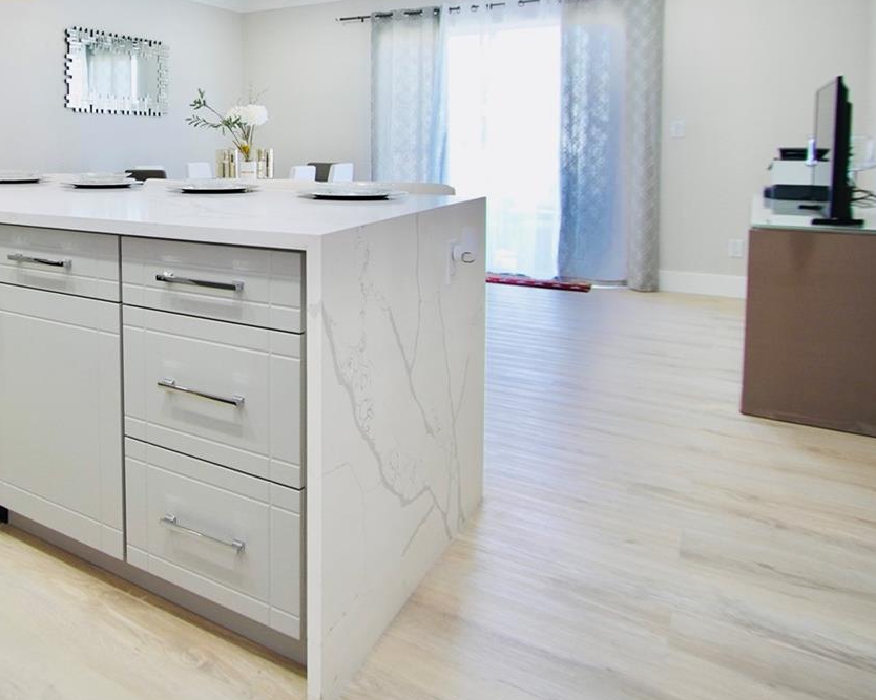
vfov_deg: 51.1
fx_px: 700
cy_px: 181
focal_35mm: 27
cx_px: 182
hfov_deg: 59.3
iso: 250
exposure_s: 1/60
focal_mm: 10
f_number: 4
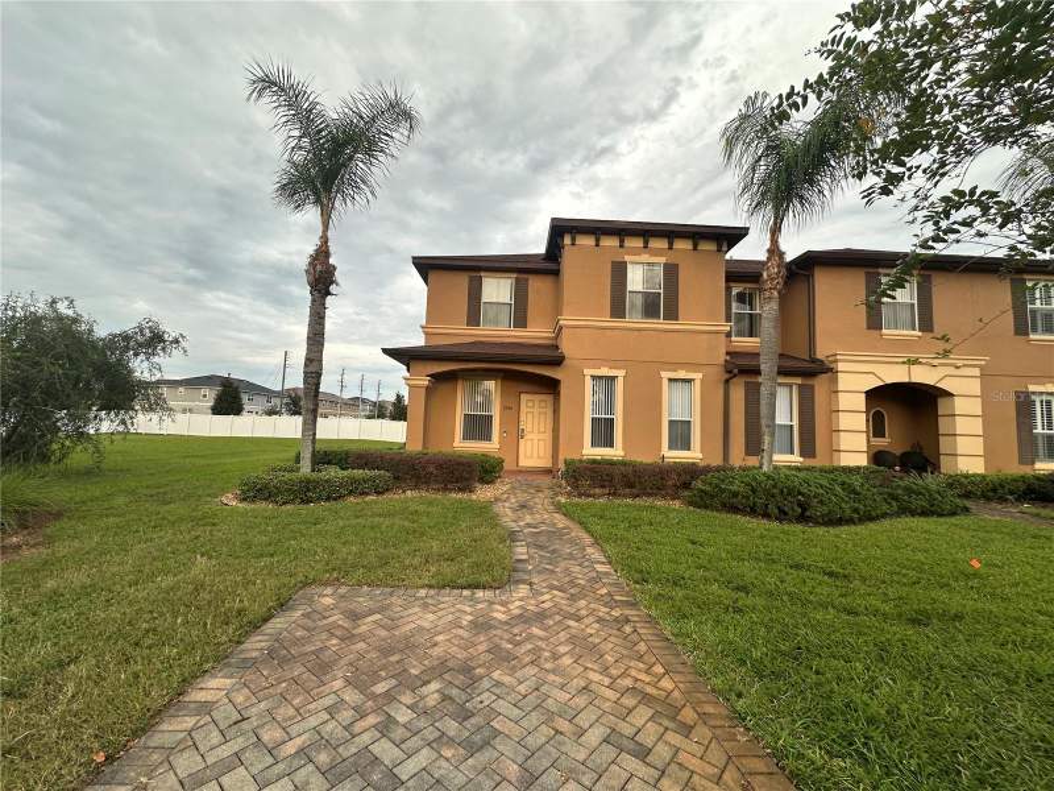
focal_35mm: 14
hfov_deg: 102.1
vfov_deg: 85.7
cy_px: 396
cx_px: 527
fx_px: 426
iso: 40
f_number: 2.2
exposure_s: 1/139
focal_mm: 2.22
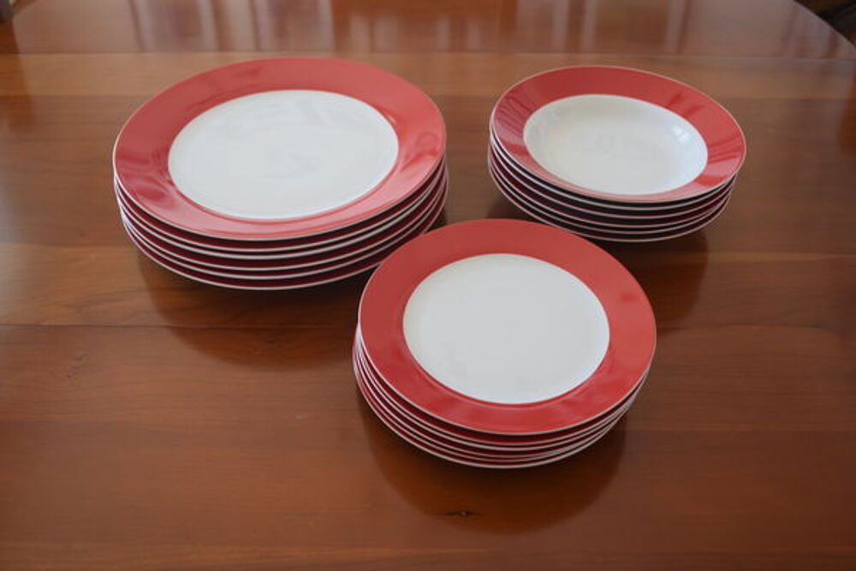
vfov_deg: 40.0
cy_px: 286
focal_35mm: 33
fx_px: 785
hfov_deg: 57.2
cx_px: 428
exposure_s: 1/100
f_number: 5
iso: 400
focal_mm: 22
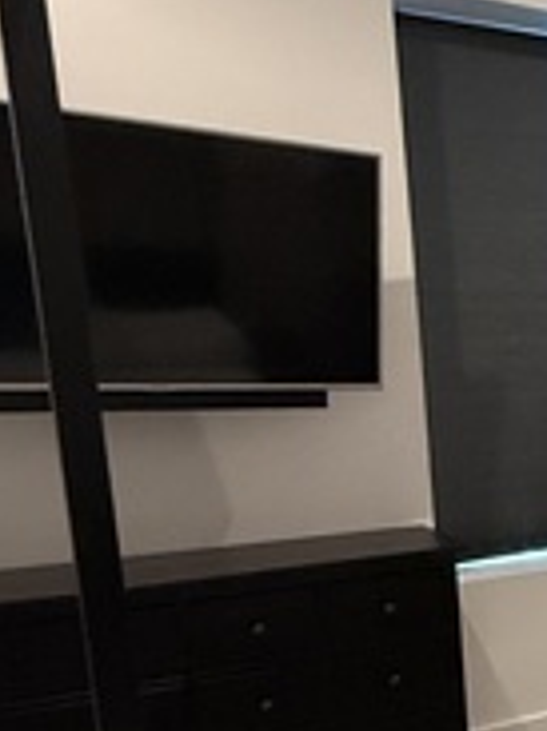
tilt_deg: -8.8
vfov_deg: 36.7
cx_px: 822
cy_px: 541
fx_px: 1076
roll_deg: +0.7
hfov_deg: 23.0
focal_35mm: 51
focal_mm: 2.22
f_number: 2.2
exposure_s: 1/60
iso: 500
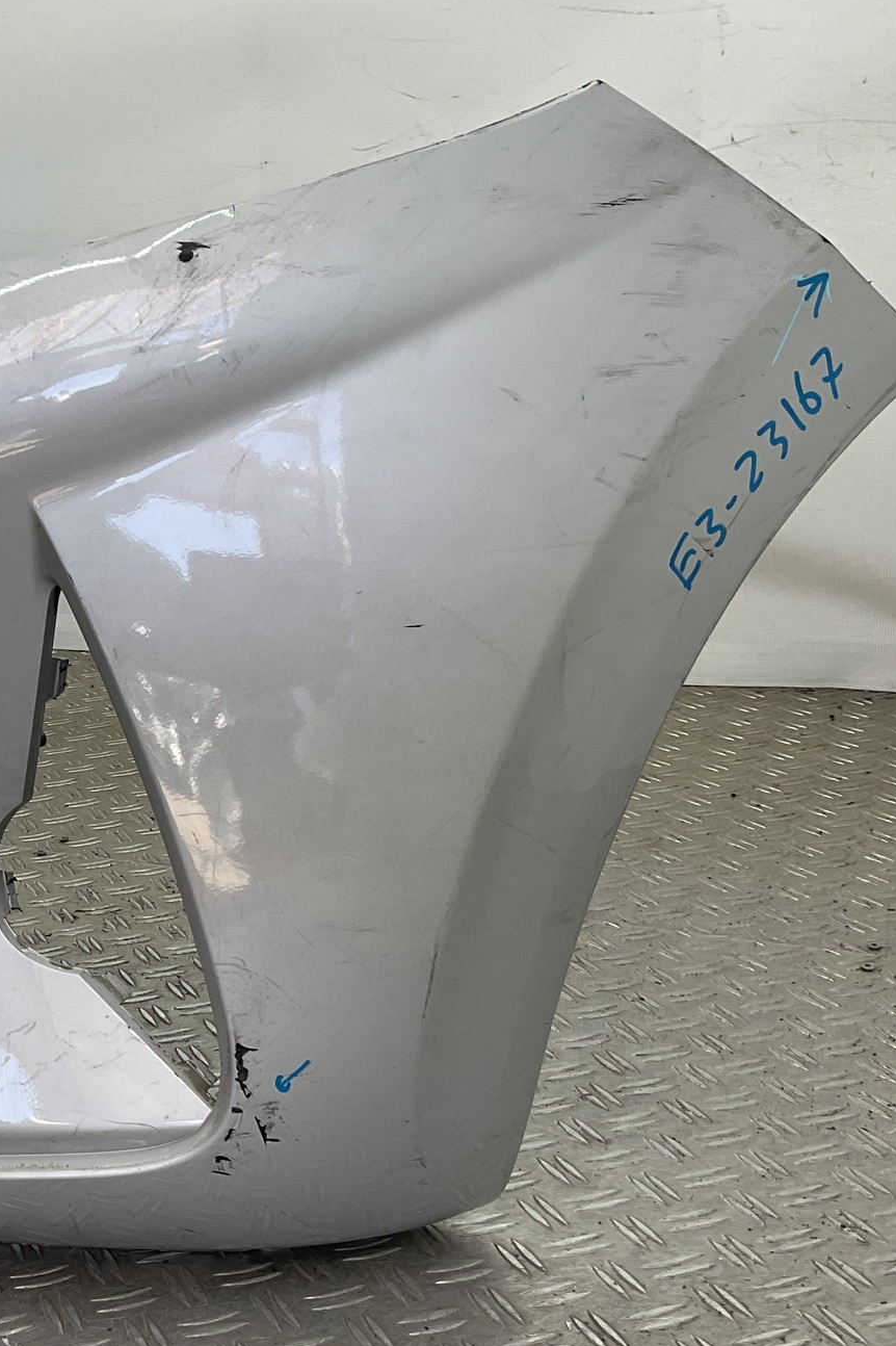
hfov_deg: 26.5
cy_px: 731
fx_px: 1755
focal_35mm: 47
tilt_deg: -17.3
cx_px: -73
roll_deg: +4.0
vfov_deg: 41.9
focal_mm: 3
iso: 16
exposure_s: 1/120
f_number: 1.8
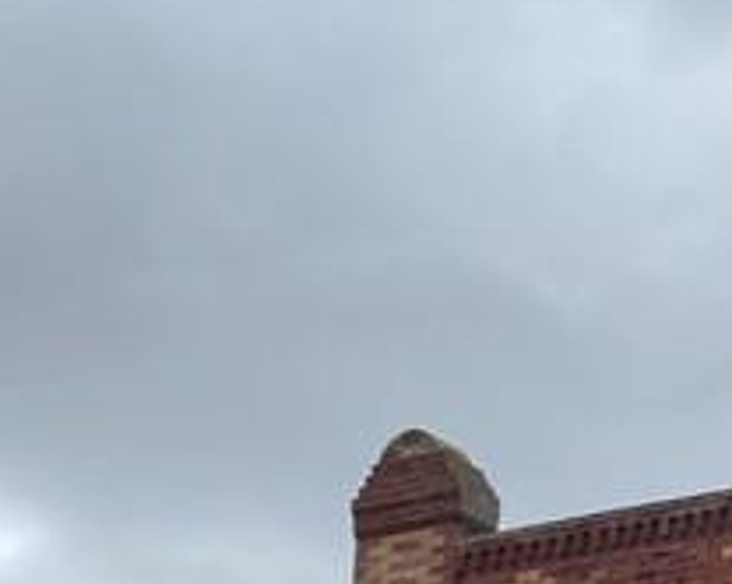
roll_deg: -2.1
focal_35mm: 125
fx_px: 2706
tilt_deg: +13.1
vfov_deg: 11.7
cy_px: 904
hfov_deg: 14.5
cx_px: 1063
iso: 32
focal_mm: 4.25
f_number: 1.8
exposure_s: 1/1701
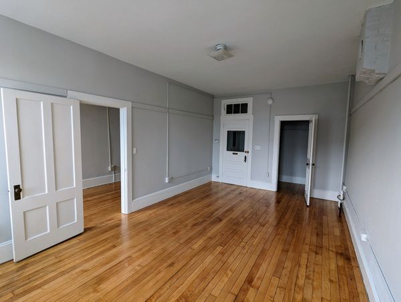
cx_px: 200
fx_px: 186
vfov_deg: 78.3
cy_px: 151
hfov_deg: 94.4
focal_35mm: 16
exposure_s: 1/59
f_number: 2.2
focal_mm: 2.35
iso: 47
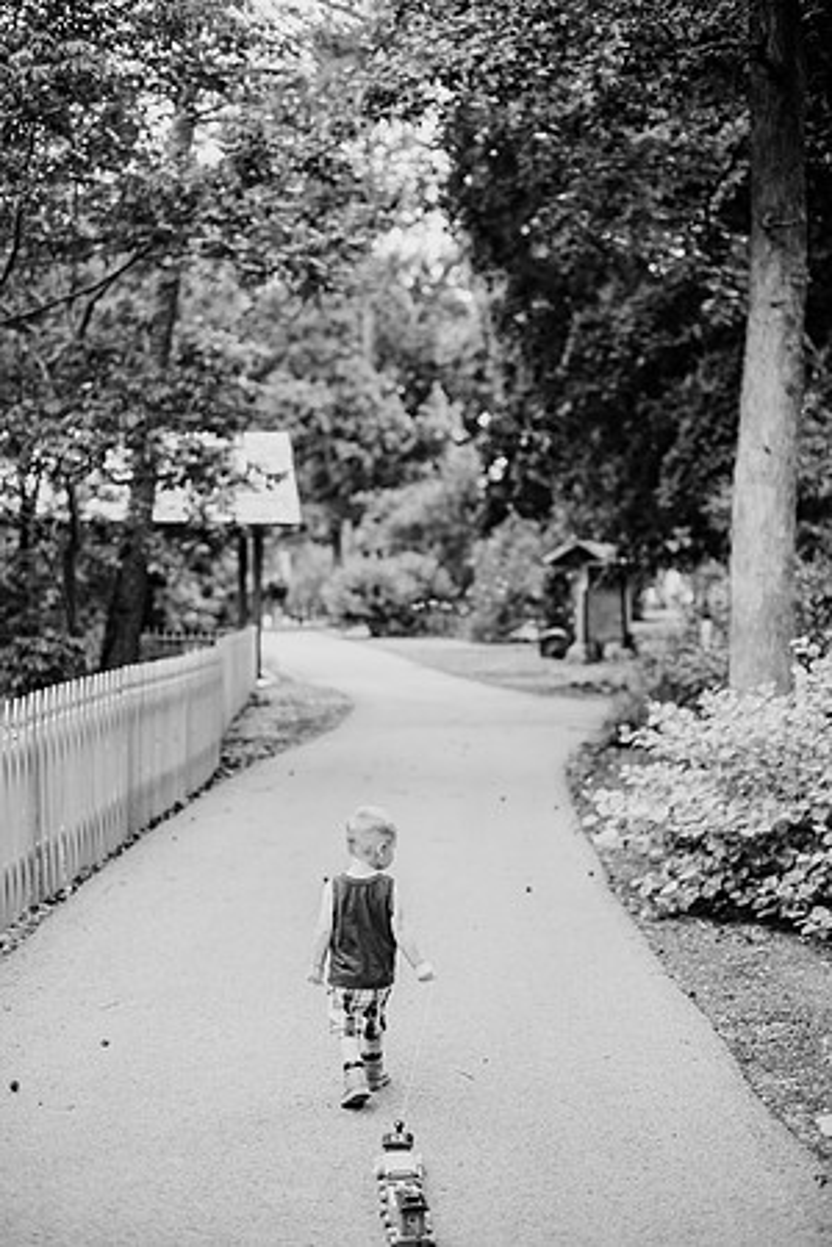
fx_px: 1733
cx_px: 416
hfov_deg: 27.0
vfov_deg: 39.6
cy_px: 624
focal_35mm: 50
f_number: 2.2
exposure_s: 1/1250
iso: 200
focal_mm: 50
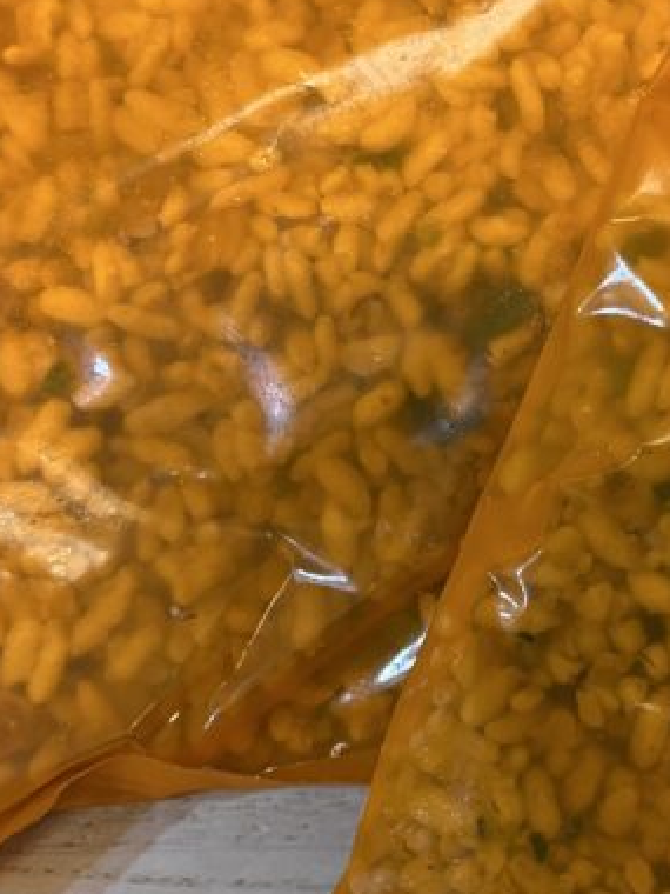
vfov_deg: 27.5
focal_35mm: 70
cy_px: 271
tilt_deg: -78.3
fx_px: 1806
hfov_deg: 20.4
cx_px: 654
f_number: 1.6
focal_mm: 5.1
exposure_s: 1/60
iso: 125
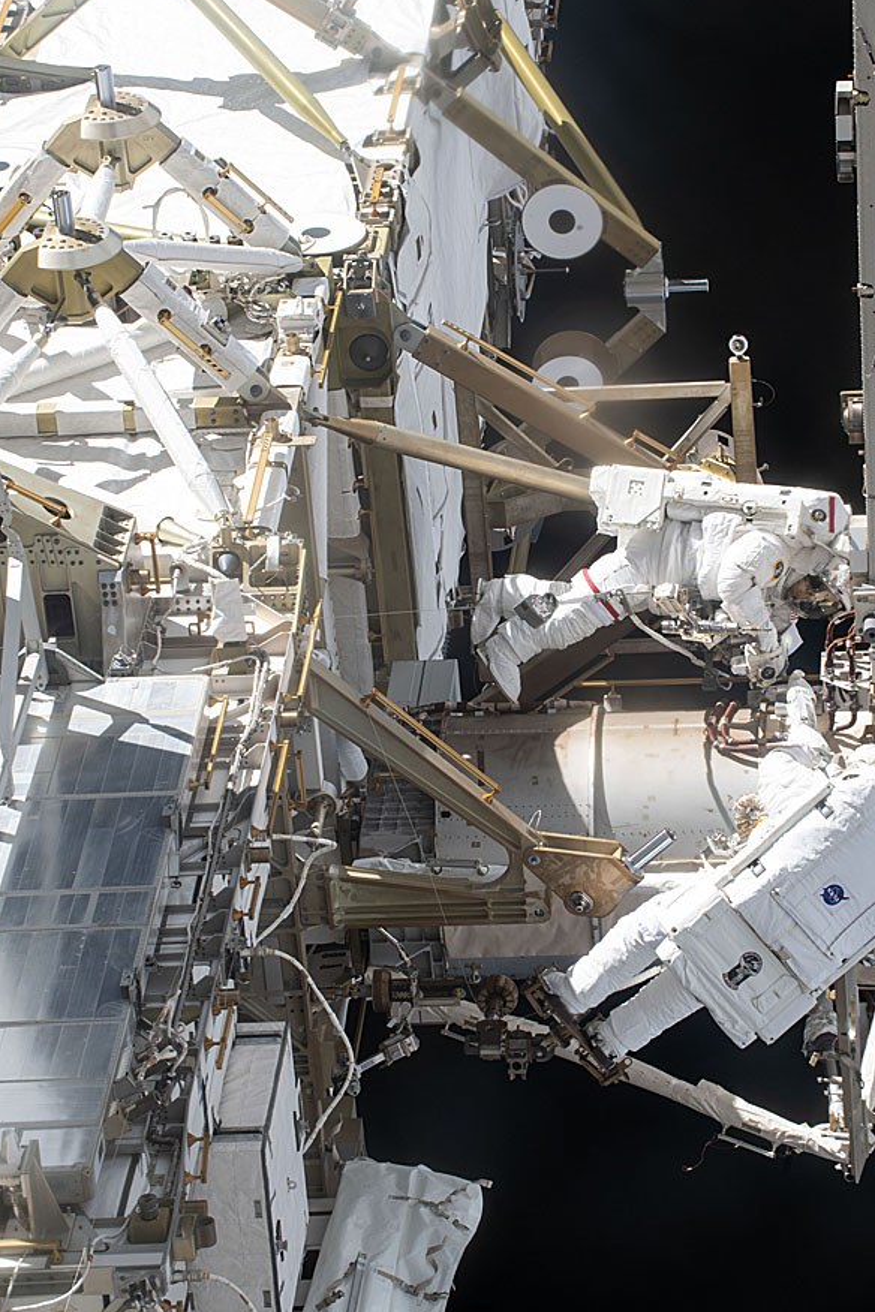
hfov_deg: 9.0
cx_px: 541
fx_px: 5578
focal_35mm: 153
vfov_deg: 13.4
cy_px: 607
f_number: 18
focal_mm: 116
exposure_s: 1/100
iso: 200
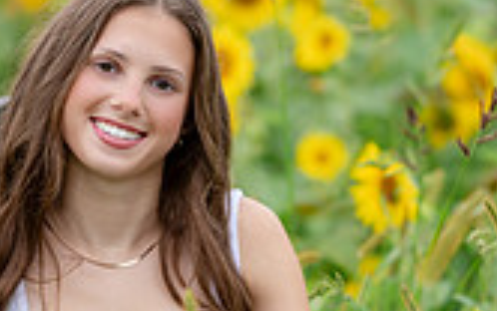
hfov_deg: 6.7
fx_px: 4256
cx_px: 165
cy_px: 244
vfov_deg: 4.2
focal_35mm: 314
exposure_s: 1/400
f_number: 1.8
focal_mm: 85
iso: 320
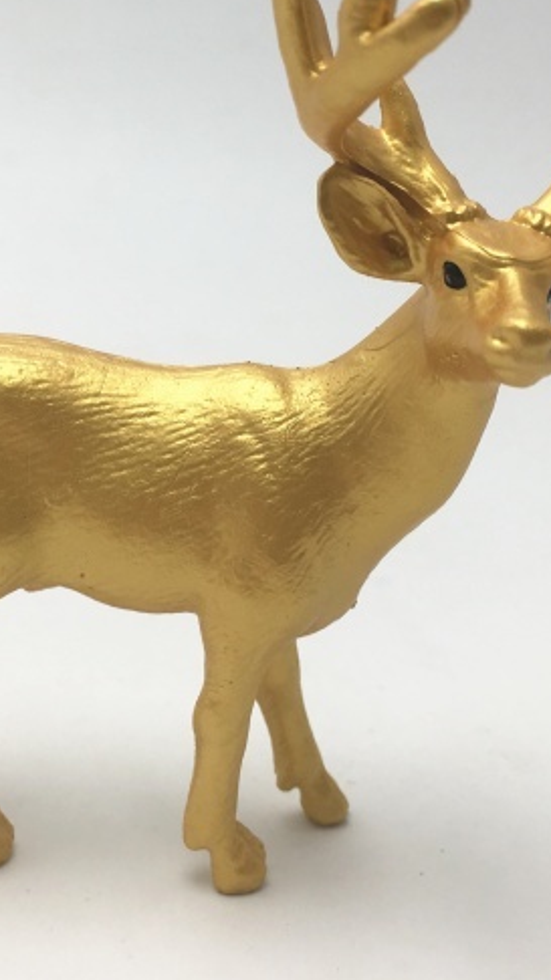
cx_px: 242
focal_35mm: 52
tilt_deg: -13.5
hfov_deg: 23.0
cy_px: 397
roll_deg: -2.9
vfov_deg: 39.7
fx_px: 1352
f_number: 2.2
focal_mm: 4.15
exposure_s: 1/174
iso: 25
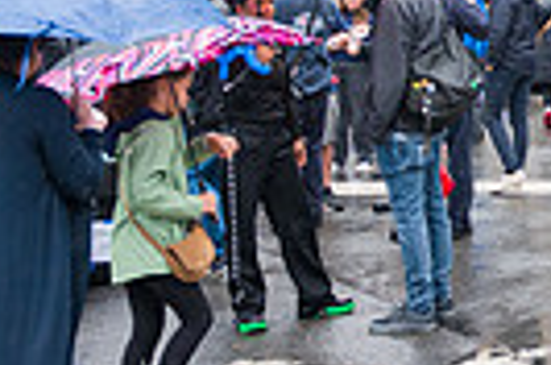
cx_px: 870
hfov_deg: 17.2
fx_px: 1603
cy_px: -50
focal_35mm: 105
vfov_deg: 12.7
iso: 320
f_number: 3.2
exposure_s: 1/400
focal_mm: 24
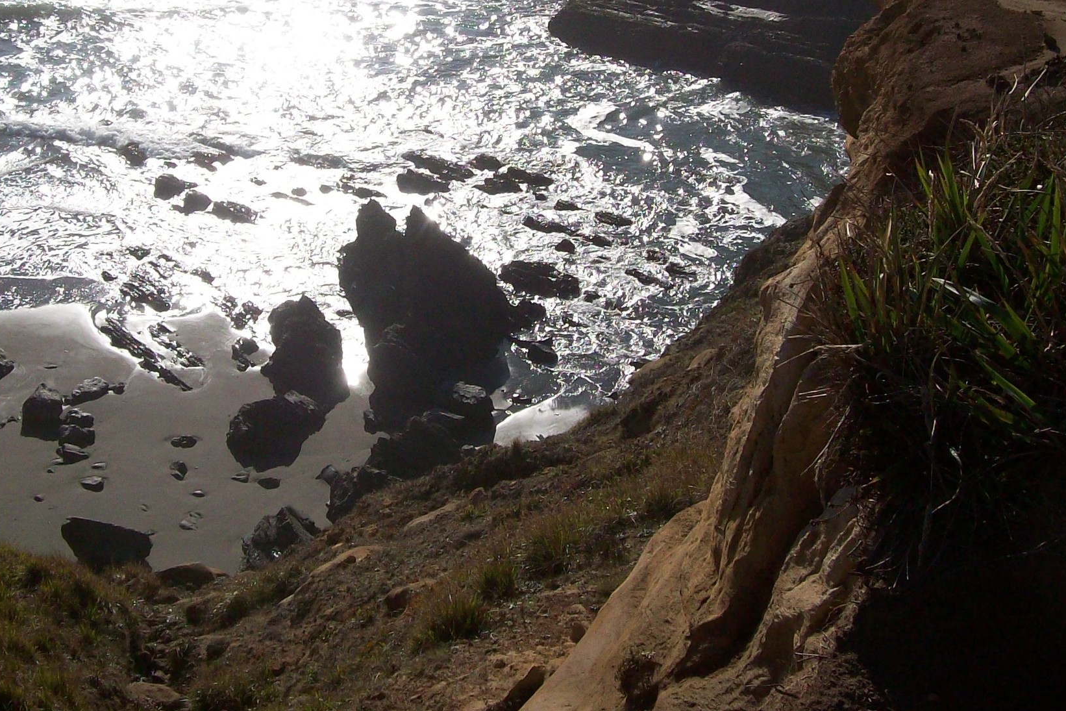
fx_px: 1688
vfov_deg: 23.4
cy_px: 126
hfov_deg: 34.9
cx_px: 408
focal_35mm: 57
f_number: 4.8
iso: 80
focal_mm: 6
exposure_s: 1/1401
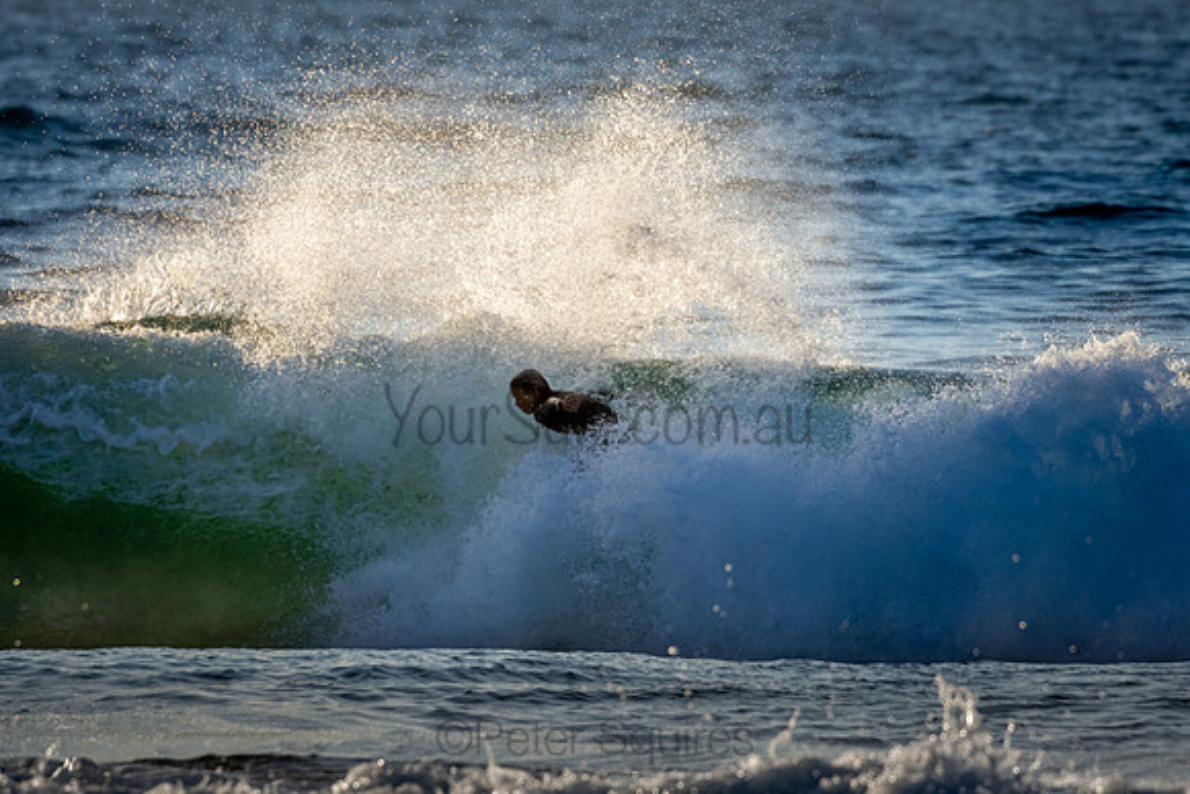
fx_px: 21566
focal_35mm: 652
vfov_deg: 2.1
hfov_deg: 3.2
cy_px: 371
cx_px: 634
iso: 280
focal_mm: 400
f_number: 5.6
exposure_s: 1/1250
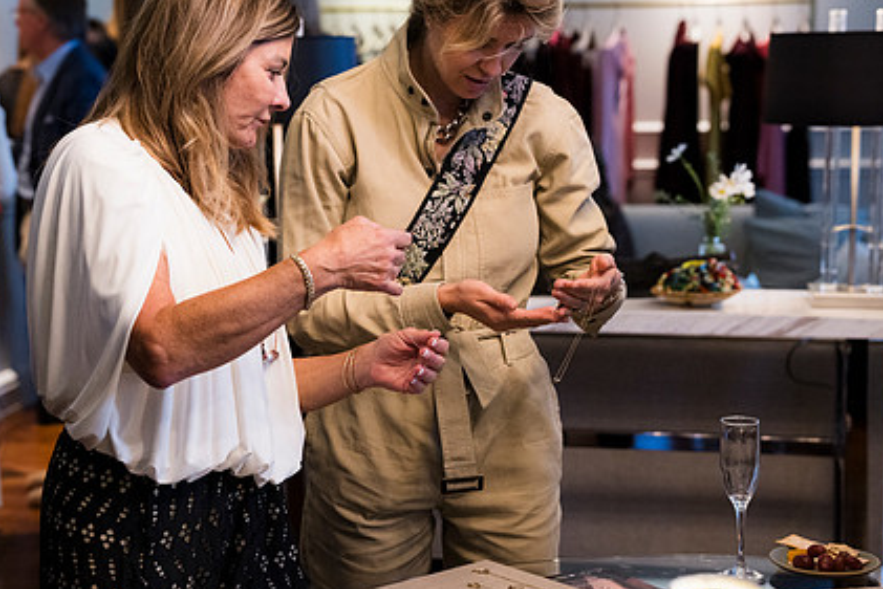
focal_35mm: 73
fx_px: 1791
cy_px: 236
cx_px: 396
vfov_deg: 18.7
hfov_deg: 27.7
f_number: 3.2
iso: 2000
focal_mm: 53
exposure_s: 1/160
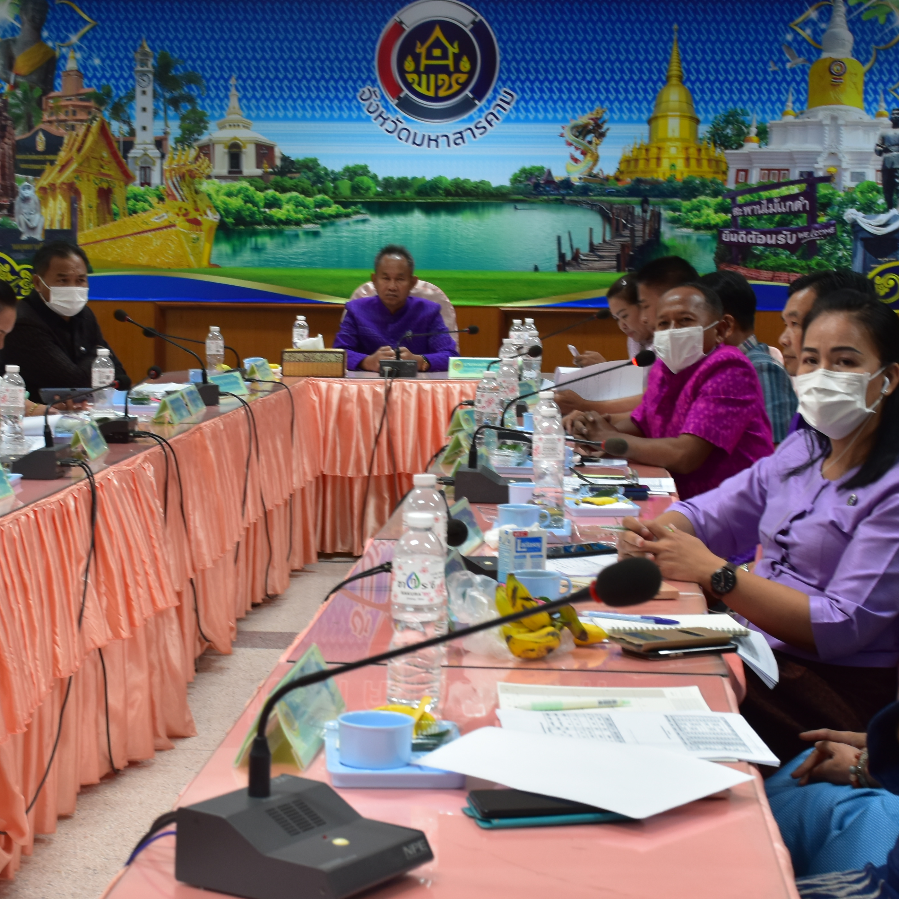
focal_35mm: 71
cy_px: 489
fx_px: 2086
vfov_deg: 24.3
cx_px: 432
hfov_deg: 24.3
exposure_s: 1/20
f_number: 6.3
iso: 400
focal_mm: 26
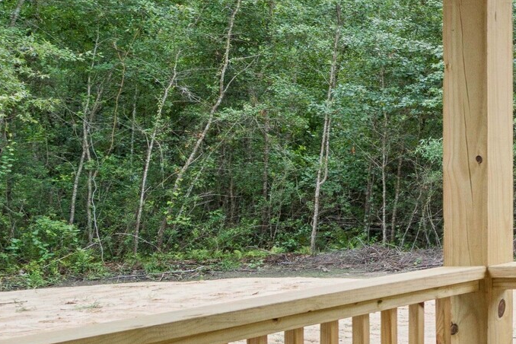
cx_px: 1147
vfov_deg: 17.7
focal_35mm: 77
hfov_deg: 16.3
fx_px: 1104
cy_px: 140
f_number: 8
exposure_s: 1/200
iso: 250
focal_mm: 17
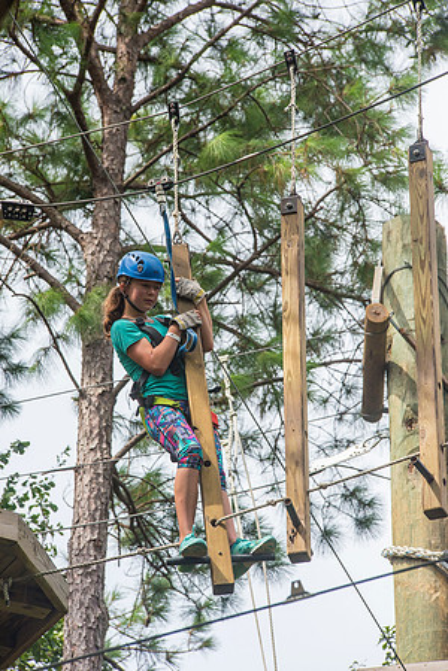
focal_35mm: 200
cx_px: 224
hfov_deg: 6.9
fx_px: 3733
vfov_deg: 10.3
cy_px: 336
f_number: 8
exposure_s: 1/2000
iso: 1250
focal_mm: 200
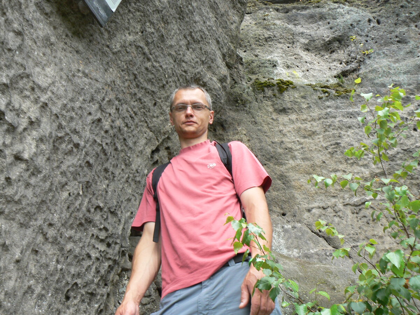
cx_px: 210
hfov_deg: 51.4
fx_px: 437
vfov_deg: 39.7
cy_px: 158
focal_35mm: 36
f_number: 5.6
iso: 80
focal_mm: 6
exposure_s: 1/100
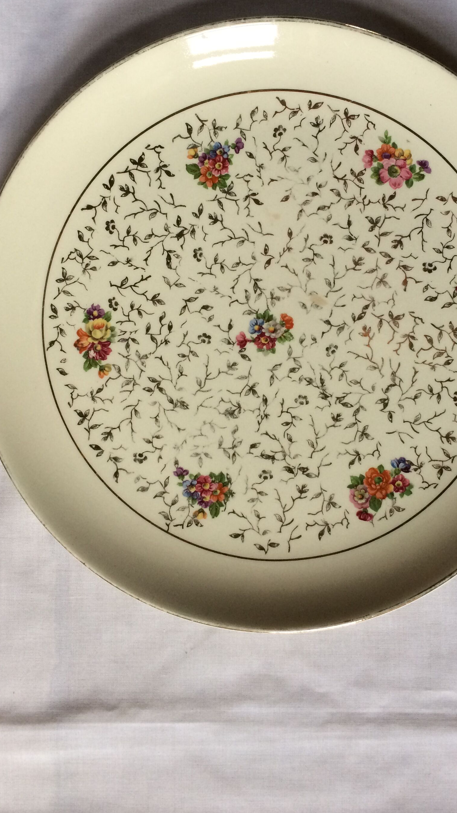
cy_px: 348
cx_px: 267
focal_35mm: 38
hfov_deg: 31.1
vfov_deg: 52.6
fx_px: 818
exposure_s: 1/33
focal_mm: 4.15
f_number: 2.2
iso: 80
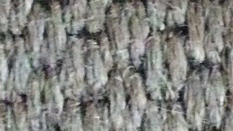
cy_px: -238
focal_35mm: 159
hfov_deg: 12.0
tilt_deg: -75.3
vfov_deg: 7.0
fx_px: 982
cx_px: 474
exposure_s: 1/17
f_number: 2.4
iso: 640
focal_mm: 3.3
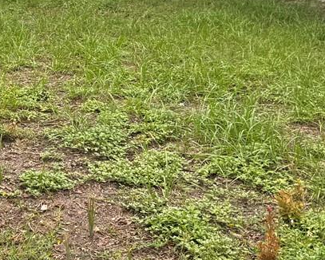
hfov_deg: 20.0
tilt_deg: -9.0
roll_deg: +1.9
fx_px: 885
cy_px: 52
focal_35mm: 92
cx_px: -19
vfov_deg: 16.6
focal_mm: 6.76
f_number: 1.78
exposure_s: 1/757
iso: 80
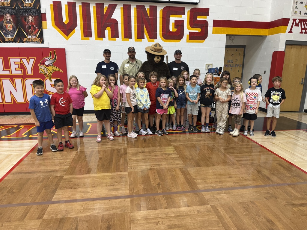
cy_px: 115
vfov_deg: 56.8
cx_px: 154
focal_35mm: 24
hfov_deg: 71.6
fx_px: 213
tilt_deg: -13.0
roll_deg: -0.8
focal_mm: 6.76
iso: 160
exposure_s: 1/60
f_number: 1.78
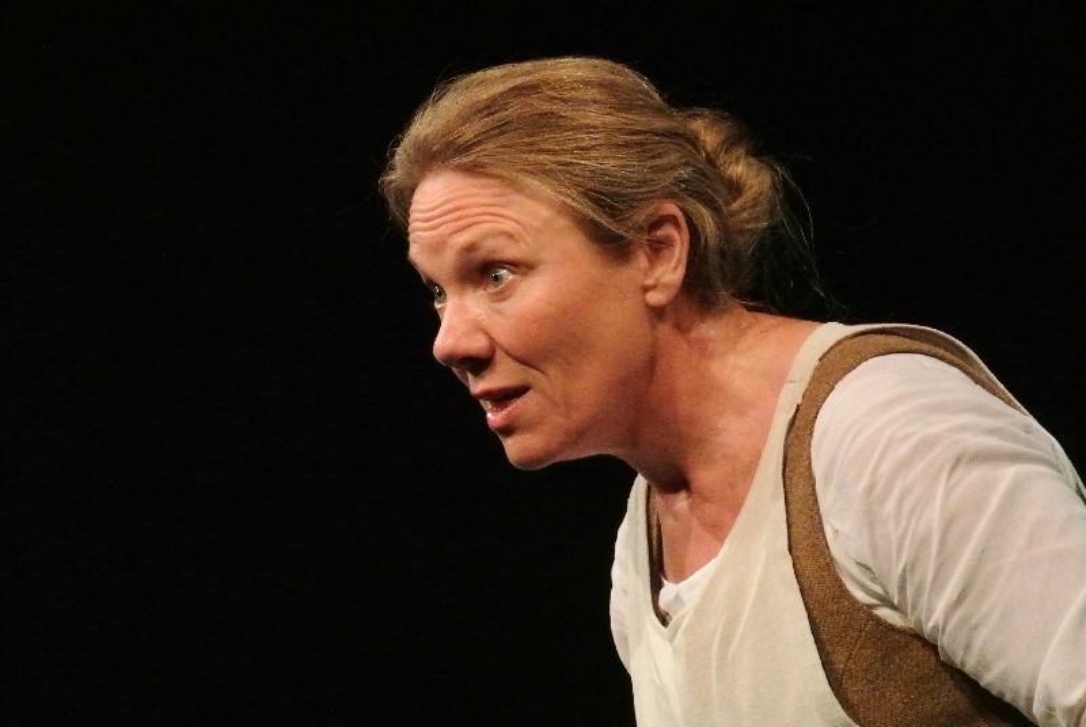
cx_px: 543
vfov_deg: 4.6
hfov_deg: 6.9
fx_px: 8967
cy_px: 364
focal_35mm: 297
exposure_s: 1/100
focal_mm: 110
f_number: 6.3
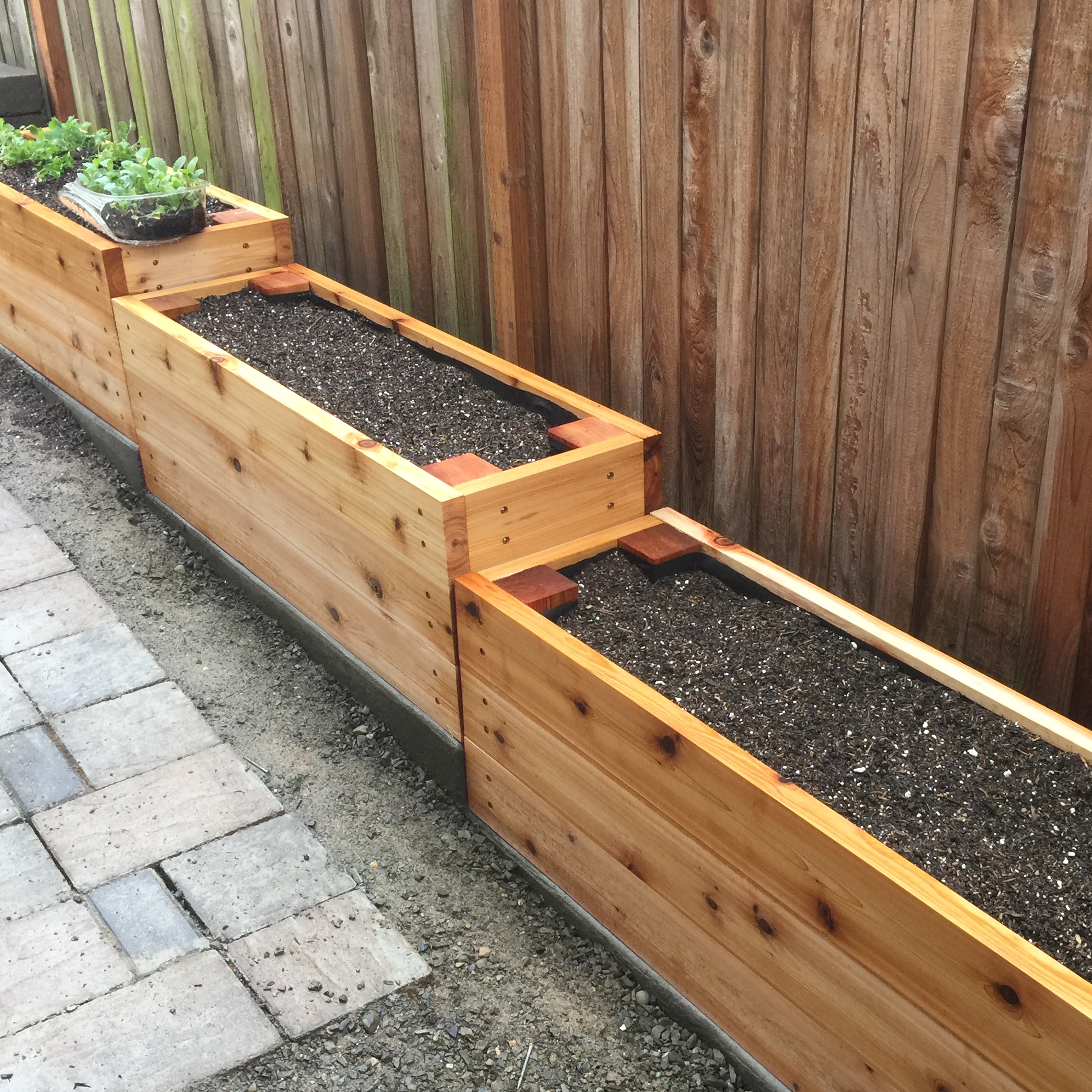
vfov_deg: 40.0
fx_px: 1499
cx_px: 650
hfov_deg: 39.9
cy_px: 604
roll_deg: +2.4
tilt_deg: -26.9
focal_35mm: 42
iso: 32
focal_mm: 4.15
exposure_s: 1/40
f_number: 2.2
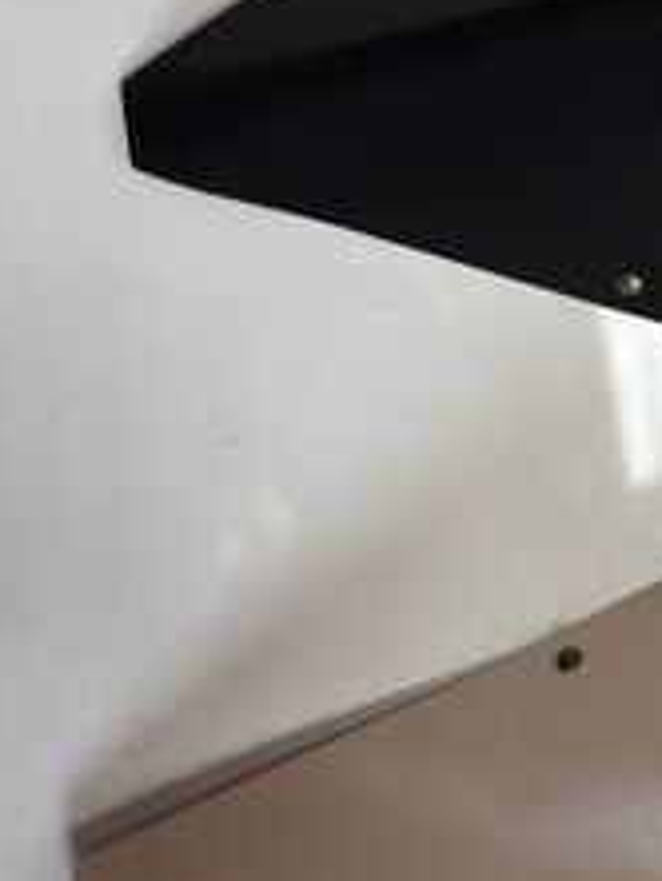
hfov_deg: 22.2
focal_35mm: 63
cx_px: 702
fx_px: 1605
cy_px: 423
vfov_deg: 30.7
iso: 32
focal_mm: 4.15
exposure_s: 1/50
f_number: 2.2
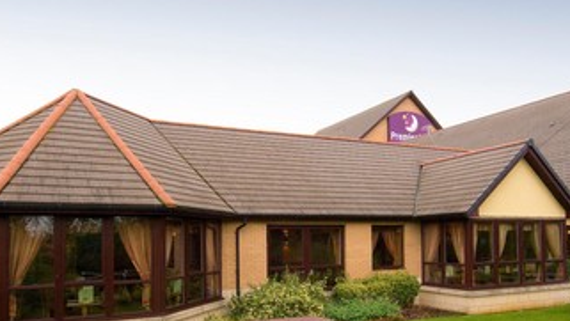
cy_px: 236
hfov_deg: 64.3
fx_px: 454
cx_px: 293
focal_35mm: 30
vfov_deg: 38.1
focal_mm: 12
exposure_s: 1/160
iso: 400
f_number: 8
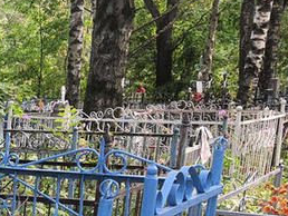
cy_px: 288
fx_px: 858
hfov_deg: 16.4
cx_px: -210
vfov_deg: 13.8
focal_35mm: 103
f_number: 1.7
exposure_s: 1/100
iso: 64
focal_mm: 4.32
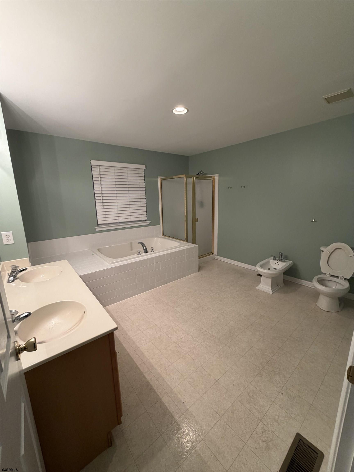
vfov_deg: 102.1
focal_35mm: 14
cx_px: 177
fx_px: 191
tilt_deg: -10.9
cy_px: 236
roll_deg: +0.7
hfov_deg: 85.7
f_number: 2.2
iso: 250
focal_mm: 2.22
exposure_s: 1/60
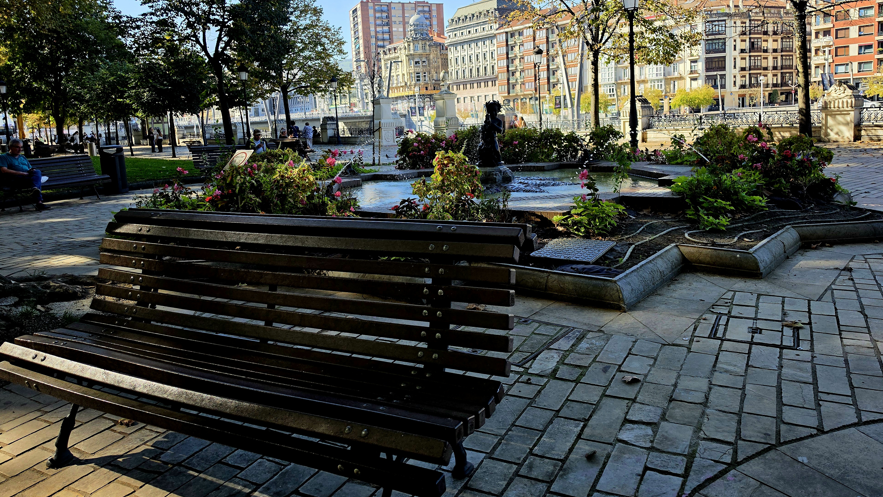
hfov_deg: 71.9
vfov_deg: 44.1
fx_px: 609
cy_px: 194
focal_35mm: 26
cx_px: 445
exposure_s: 1/3333
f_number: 1.4
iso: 64
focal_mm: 6.5
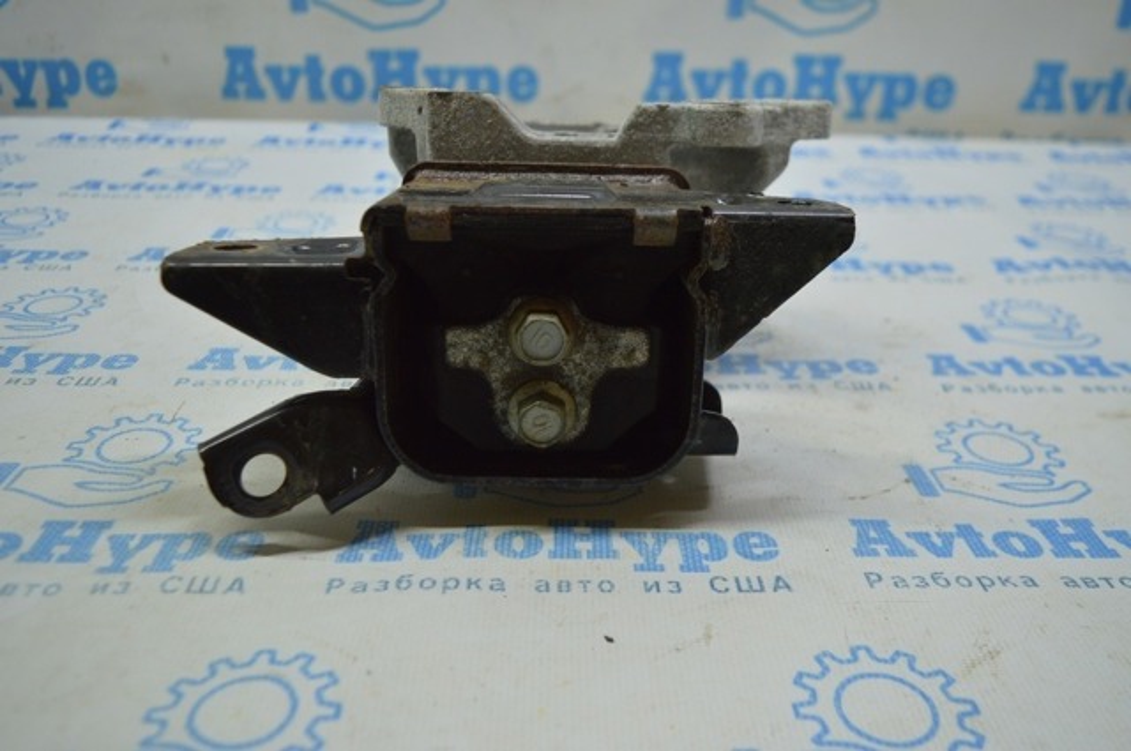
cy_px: 376
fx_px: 1035
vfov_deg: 39.9
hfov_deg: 57.3
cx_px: 566
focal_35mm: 33
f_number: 3.8
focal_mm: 22
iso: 400
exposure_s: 1/100
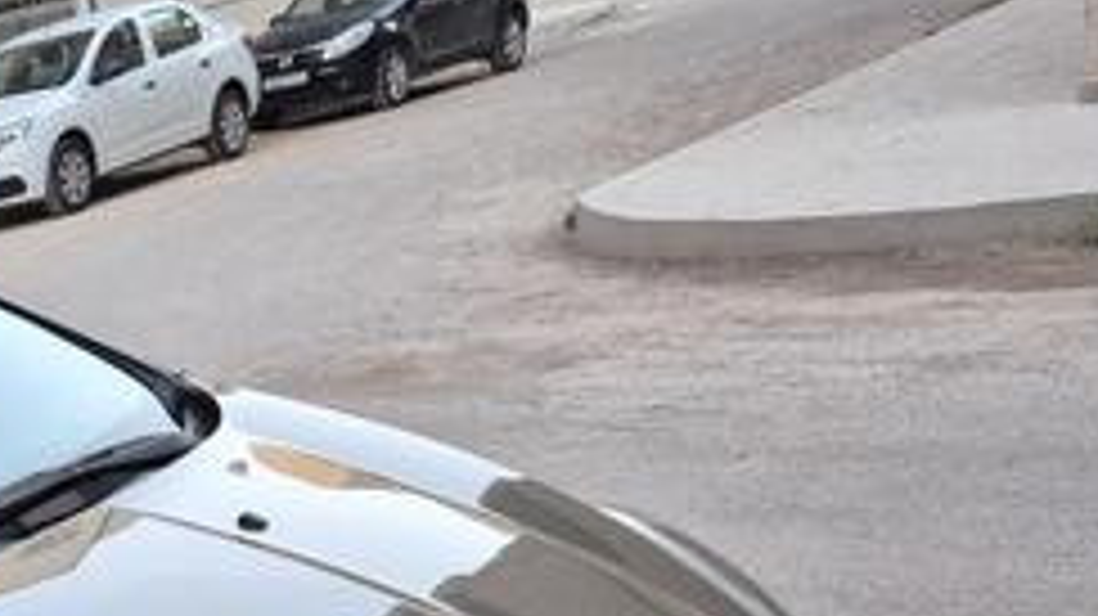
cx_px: -256
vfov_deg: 16.4
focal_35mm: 67
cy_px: 924
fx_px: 1950
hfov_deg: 27.3
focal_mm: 5.4
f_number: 1.8
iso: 250
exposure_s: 1/100
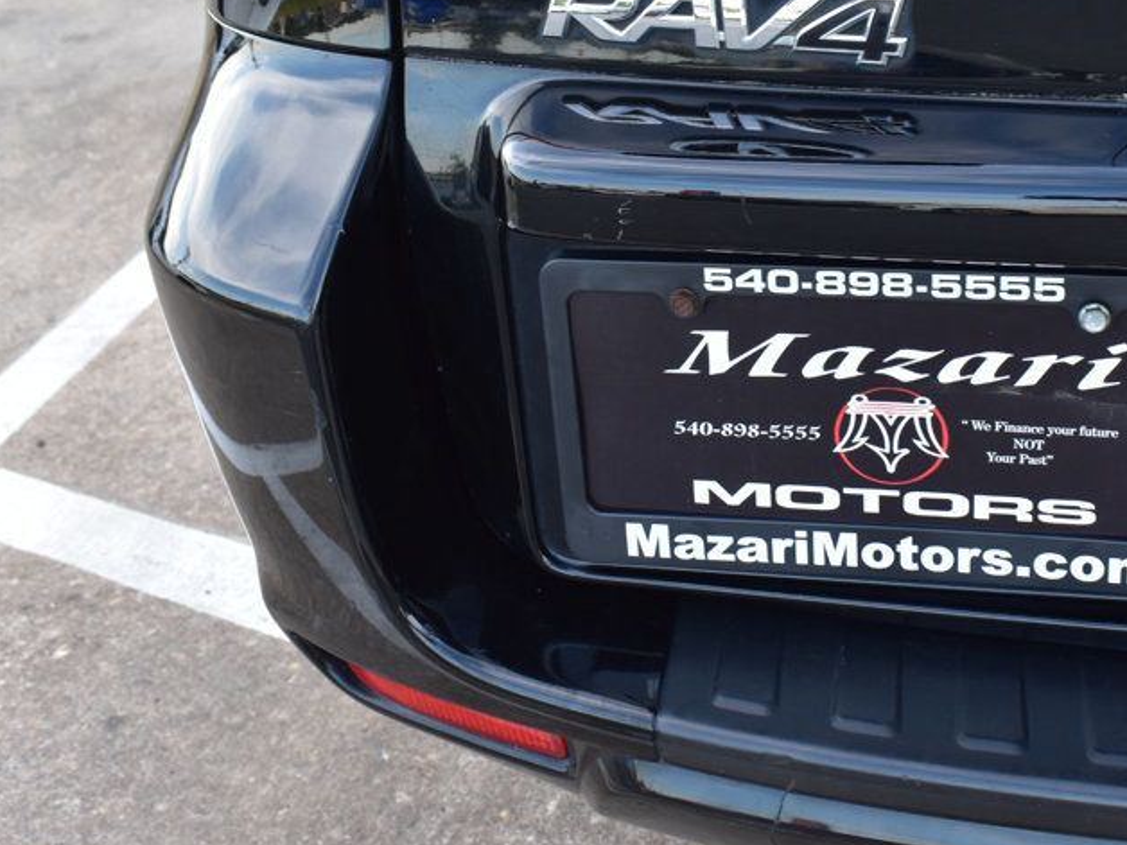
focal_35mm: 47
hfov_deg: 39.9
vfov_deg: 30.7
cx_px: 768
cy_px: 296
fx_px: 1530
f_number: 8
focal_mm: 20
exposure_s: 1/50
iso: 400
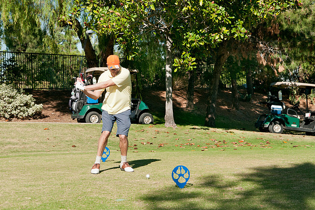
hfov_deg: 29.2
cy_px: 104
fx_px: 604
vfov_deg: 19.7
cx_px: 157
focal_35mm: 69
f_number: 7.1
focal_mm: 45
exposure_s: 1/200
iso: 200
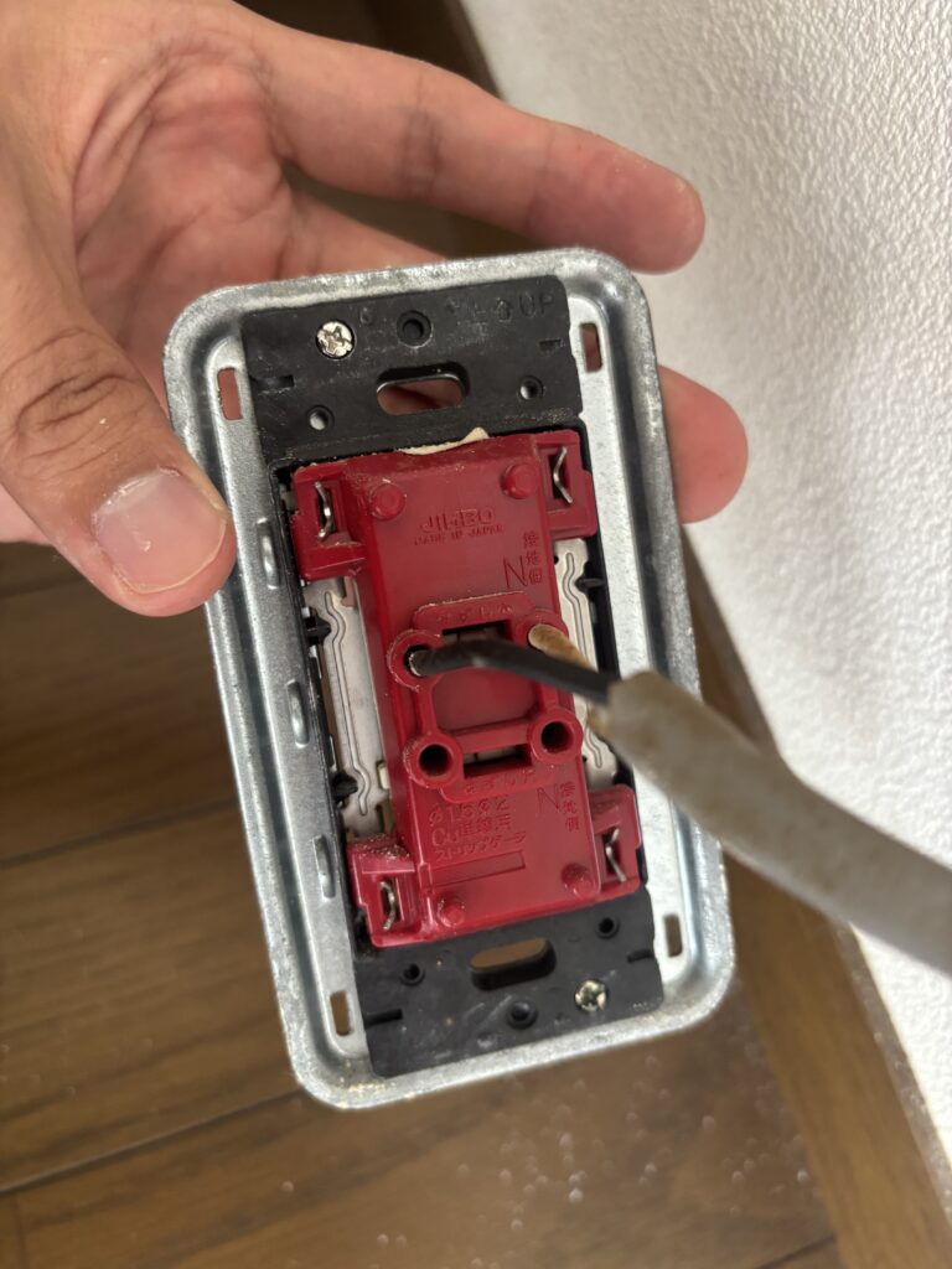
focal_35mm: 26
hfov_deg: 53.1
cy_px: 634
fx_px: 953
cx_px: 476
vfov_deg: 67.3
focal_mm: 5.96
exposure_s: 1/60
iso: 320
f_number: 1.6
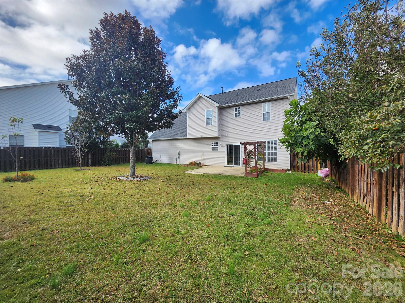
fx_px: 152
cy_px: 152
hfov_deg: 106.2
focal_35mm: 13
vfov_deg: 89.9
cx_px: 202
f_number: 2.2
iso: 40
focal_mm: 1.74
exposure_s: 1/1318
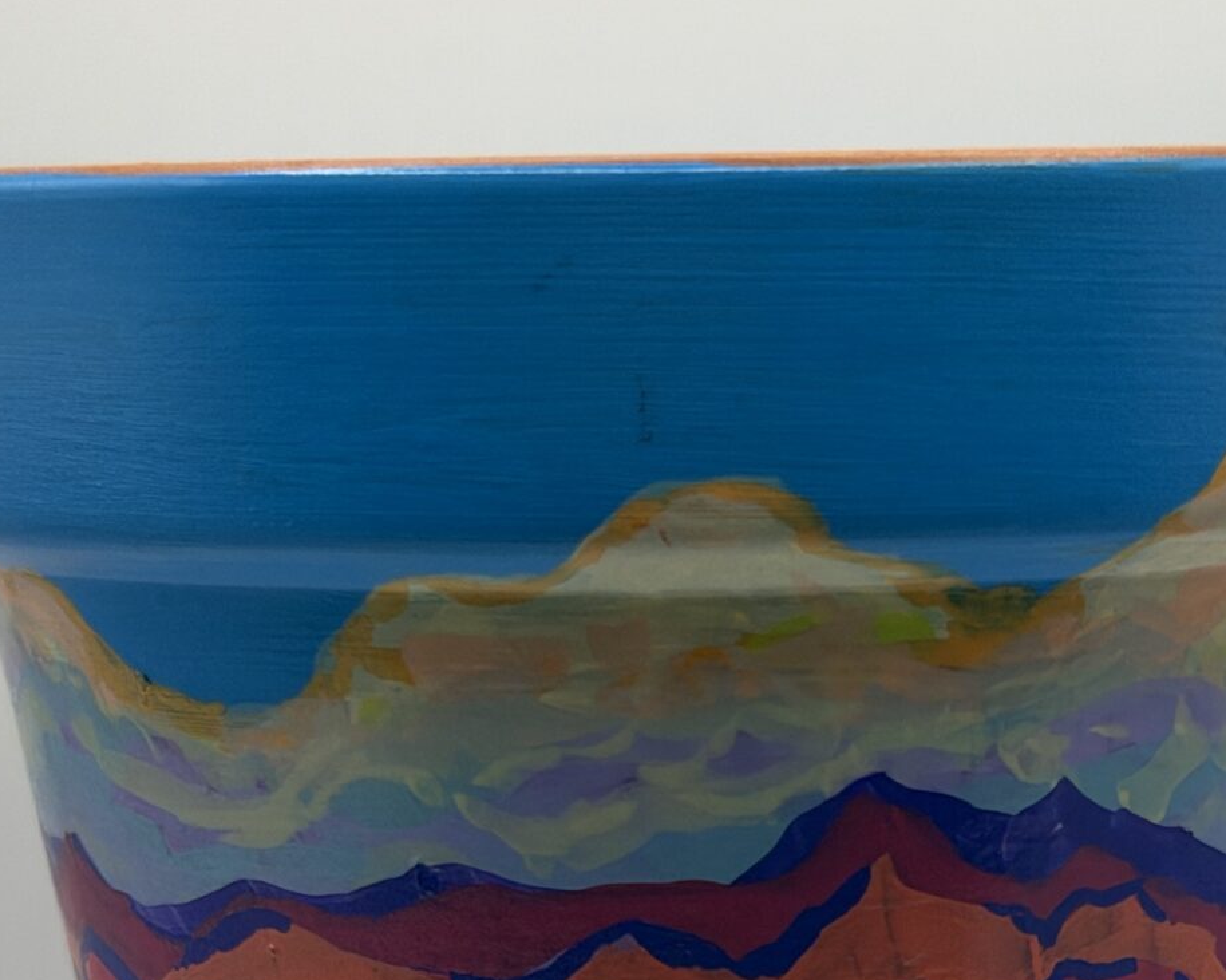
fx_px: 4751
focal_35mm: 131
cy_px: 1276
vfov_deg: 11.5
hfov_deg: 14.7
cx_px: 736
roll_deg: +0.1
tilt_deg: -11.9
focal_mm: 6.76
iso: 64
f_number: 1.78
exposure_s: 1/762
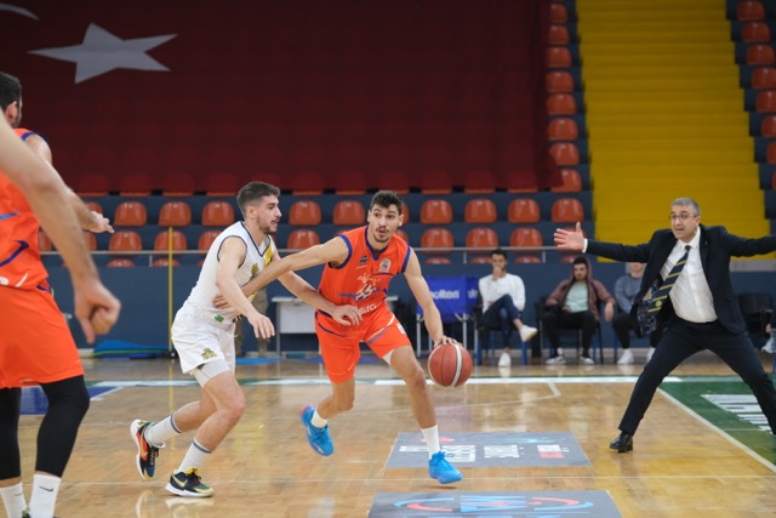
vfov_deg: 9.3
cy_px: 259
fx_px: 3169
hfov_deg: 14.0
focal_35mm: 147
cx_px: 388
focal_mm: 98.2
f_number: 3.6
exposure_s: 1/500
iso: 1250
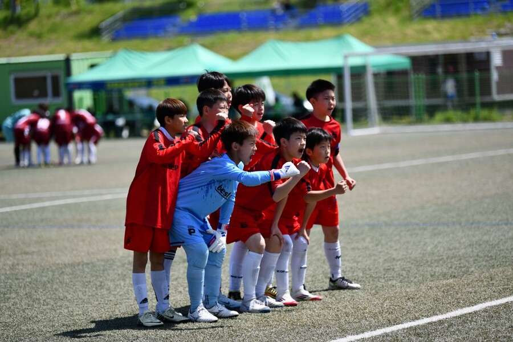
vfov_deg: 9.1
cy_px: 171
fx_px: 2137
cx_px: 256
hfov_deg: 13.7
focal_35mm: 150
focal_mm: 150
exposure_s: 1/1600
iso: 100
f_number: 2.8
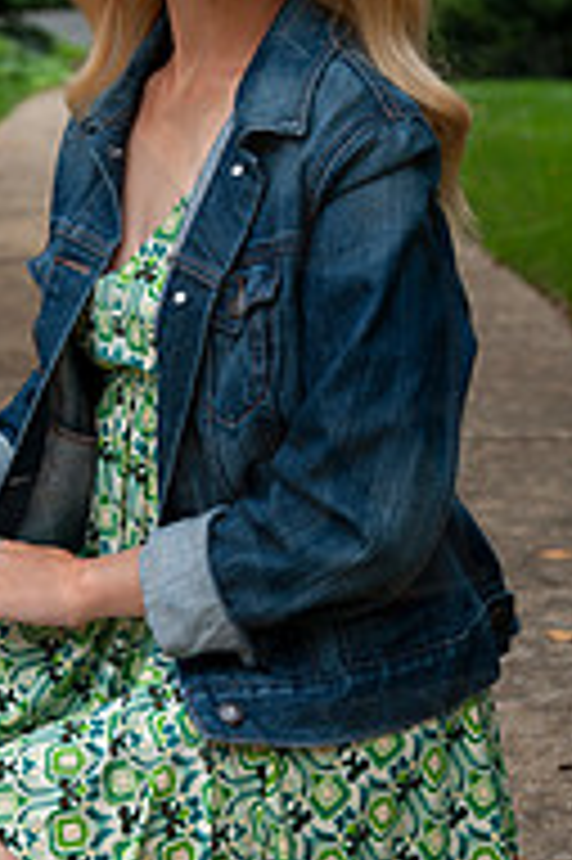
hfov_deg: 11.6
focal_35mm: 118
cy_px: 360
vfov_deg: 17.4
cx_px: 119
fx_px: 2817
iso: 100
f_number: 4
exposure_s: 1/60
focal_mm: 50
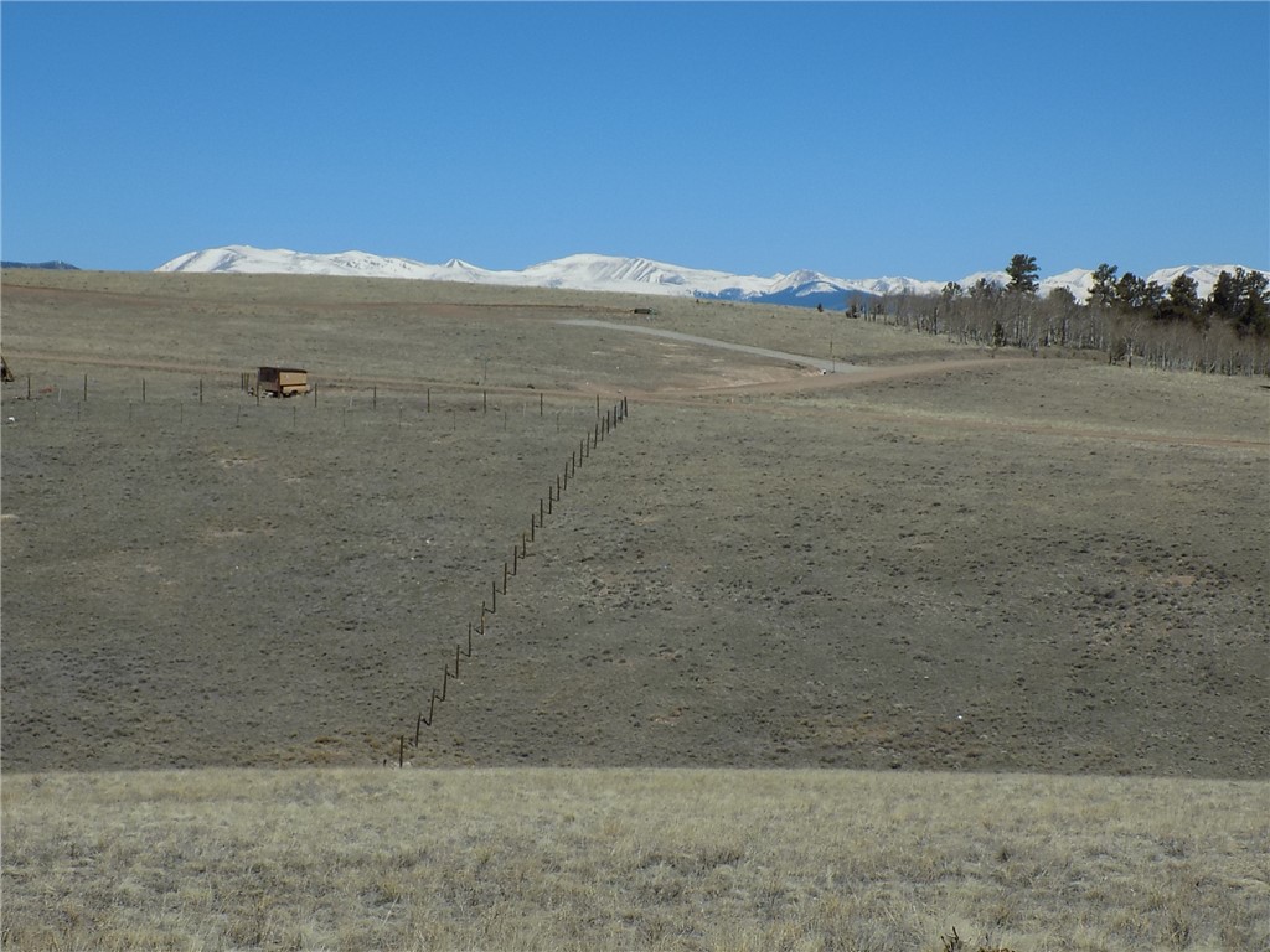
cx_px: 635
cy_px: 476
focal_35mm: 86
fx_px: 3155
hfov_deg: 22.8
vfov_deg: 17.2
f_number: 4.4
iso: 80
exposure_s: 1/1250
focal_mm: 15.3
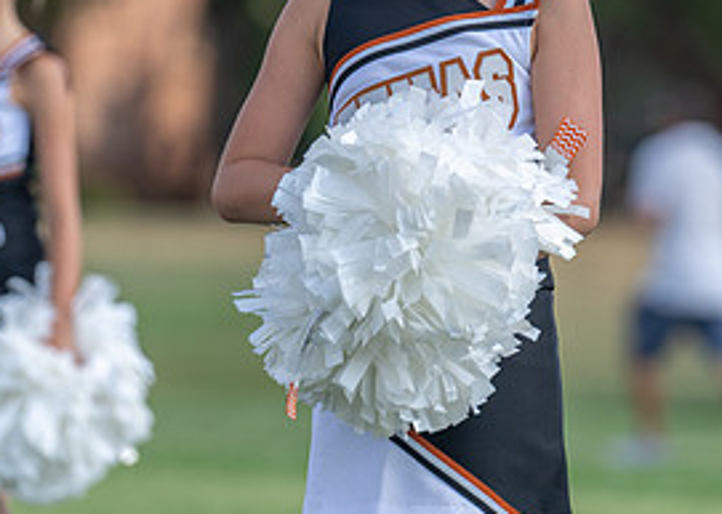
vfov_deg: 2.8
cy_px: -27
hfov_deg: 4.0
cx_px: 382
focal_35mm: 505
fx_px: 10345
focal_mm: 200
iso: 125
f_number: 3.5
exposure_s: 1/1000
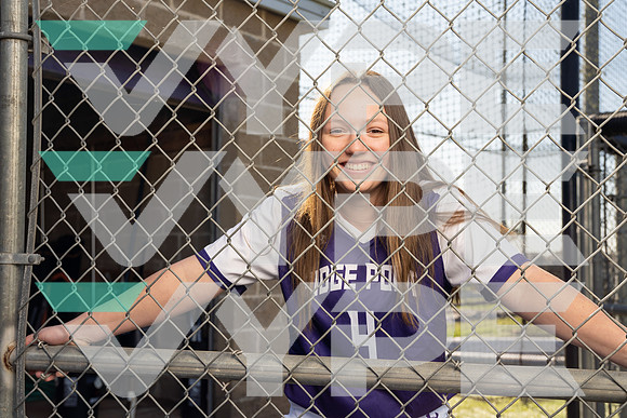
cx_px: 314
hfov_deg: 44.5
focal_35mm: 44
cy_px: 209
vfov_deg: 30.5
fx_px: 766
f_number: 5.6
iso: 100
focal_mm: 44
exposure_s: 1/250
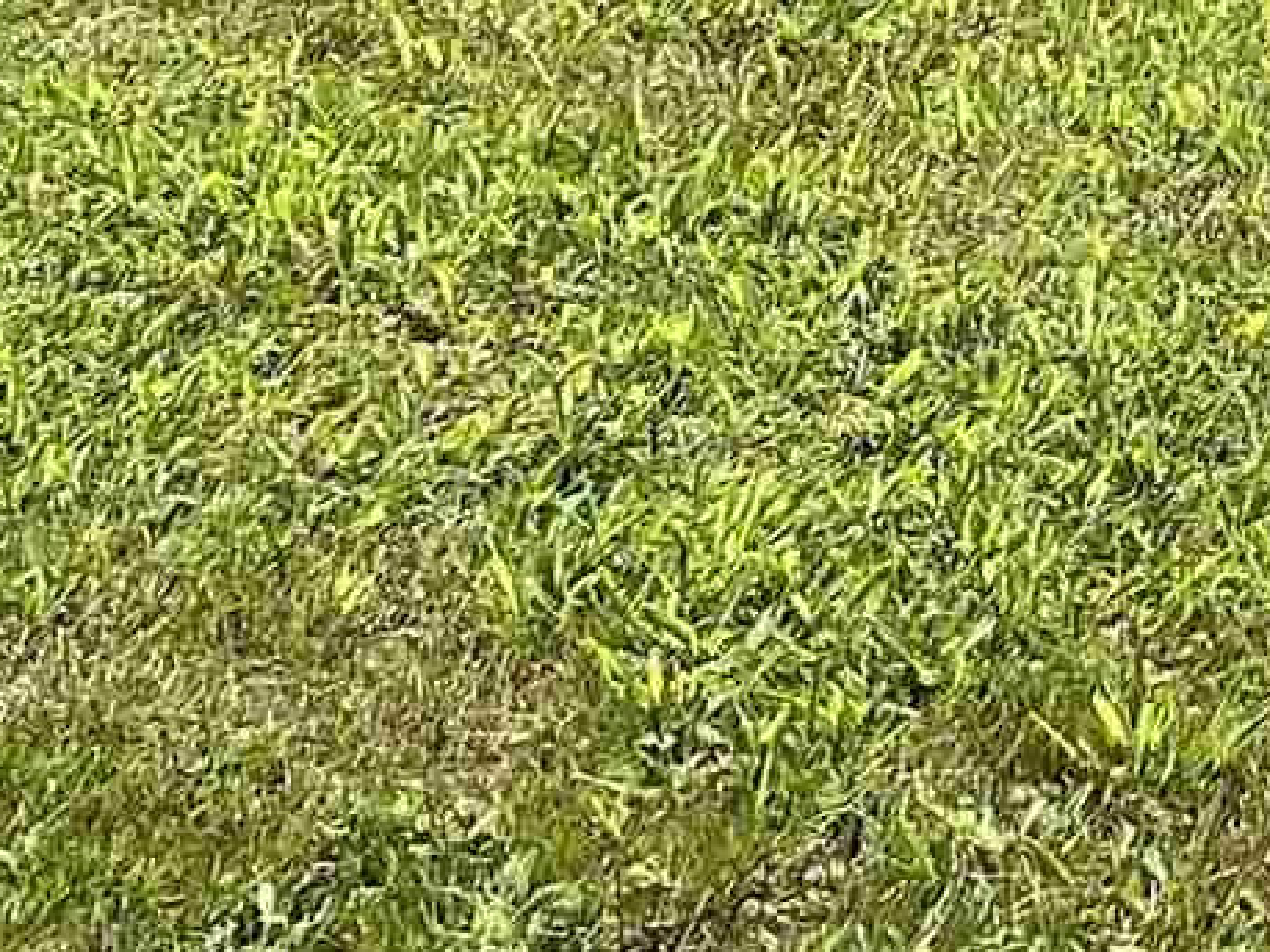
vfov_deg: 7.4
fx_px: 6382
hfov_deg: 10.2
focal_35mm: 174
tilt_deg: -4.2
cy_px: -2042
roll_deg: -0.5
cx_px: 2814
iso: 32
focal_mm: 4.25
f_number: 1.8
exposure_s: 1/1866
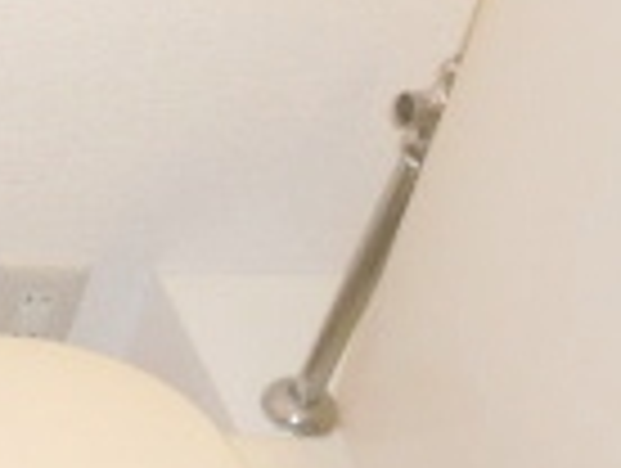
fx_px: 2911
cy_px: -22
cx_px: -144
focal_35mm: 162
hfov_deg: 11.9
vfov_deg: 9.1
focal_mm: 6.3
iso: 400
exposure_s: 1/60
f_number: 3.1
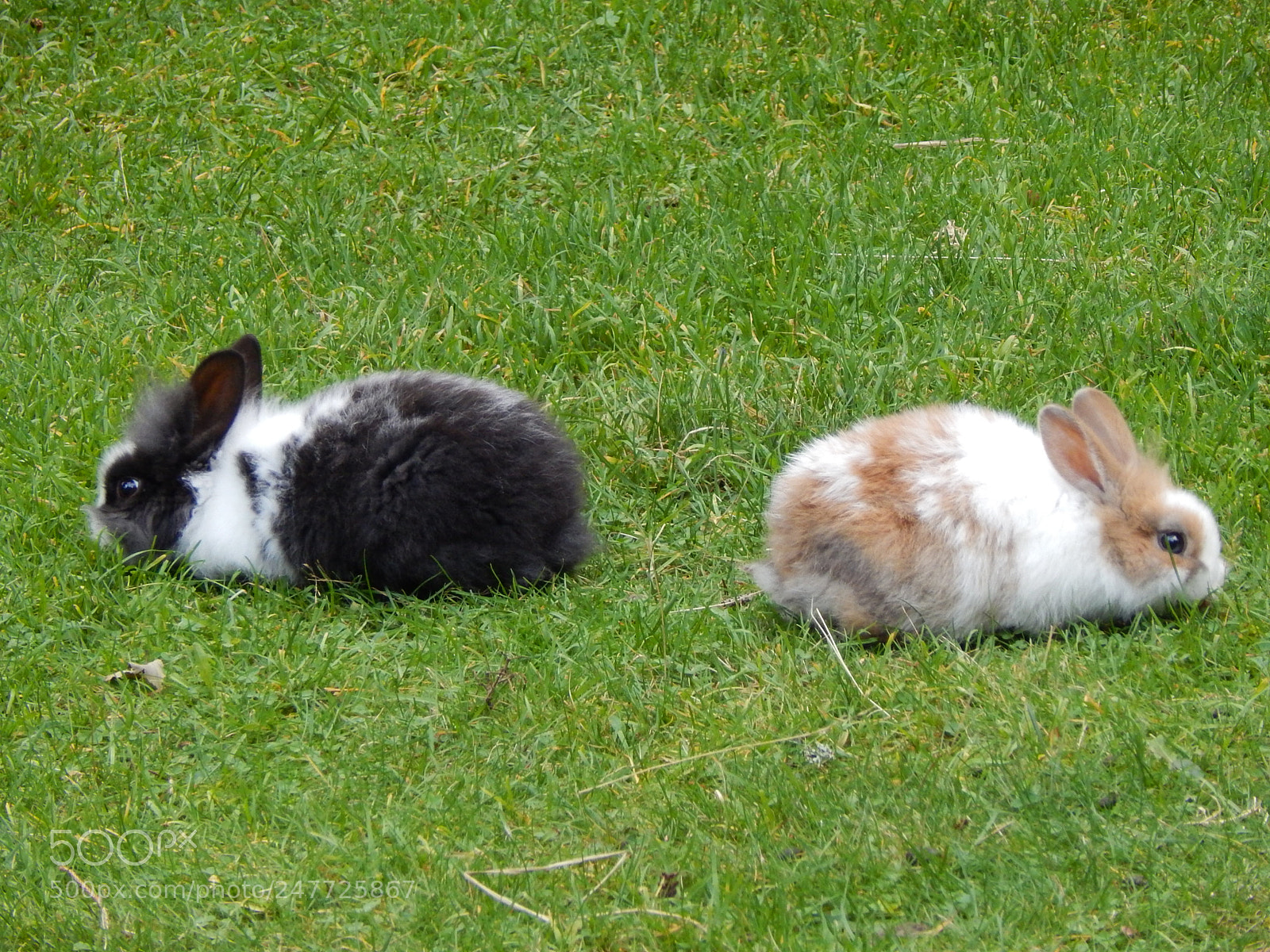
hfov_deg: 4.7
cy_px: 476
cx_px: 635
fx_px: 15593
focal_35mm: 425
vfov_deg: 3.5
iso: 360
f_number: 5.7
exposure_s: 1/125
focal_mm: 76.4
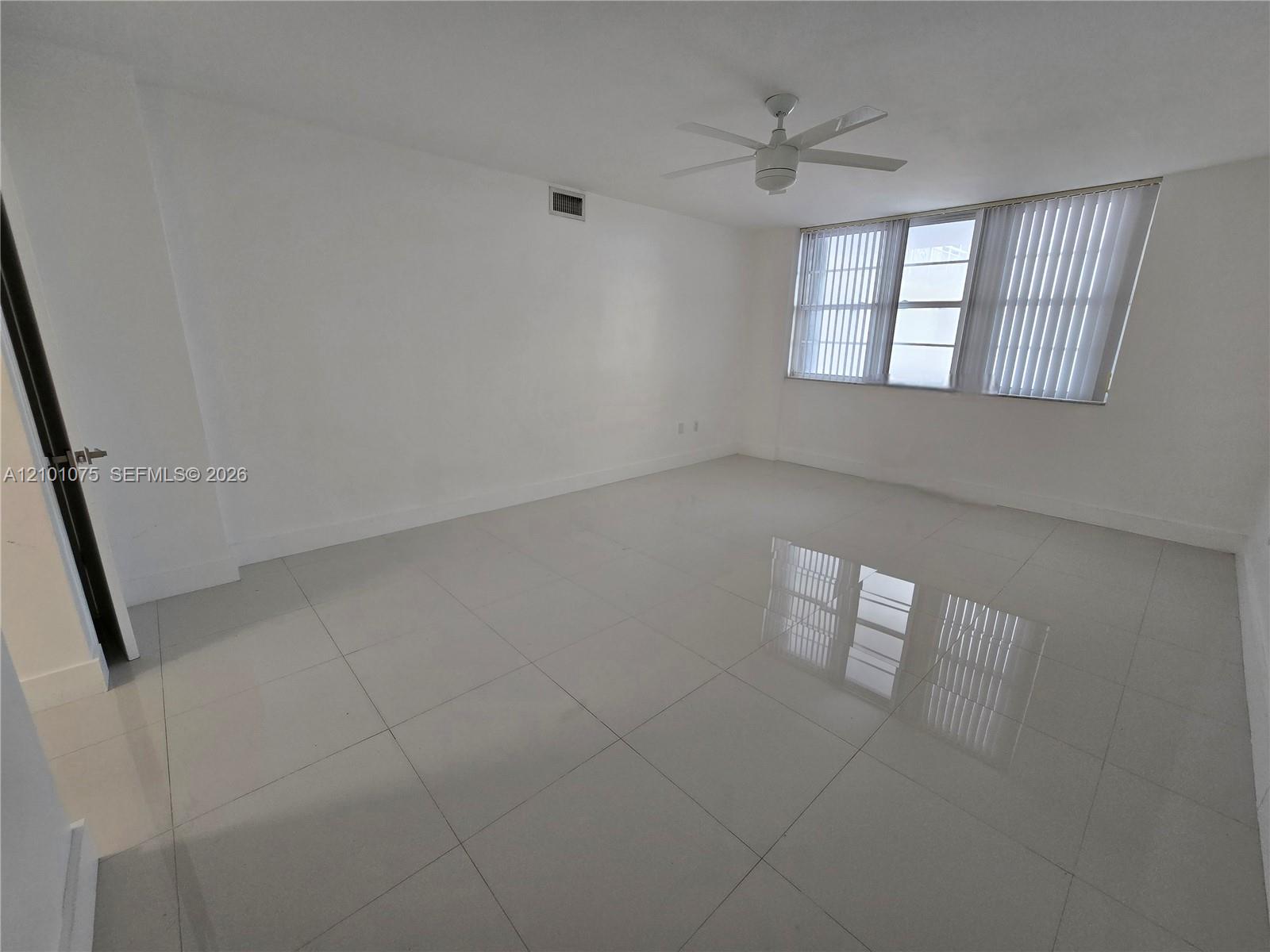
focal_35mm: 13
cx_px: 635
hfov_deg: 106.2
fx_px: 477
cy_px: 476
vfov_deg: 89.9
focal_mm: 2.2
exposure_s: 1/60.2
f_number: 2.2
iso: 125
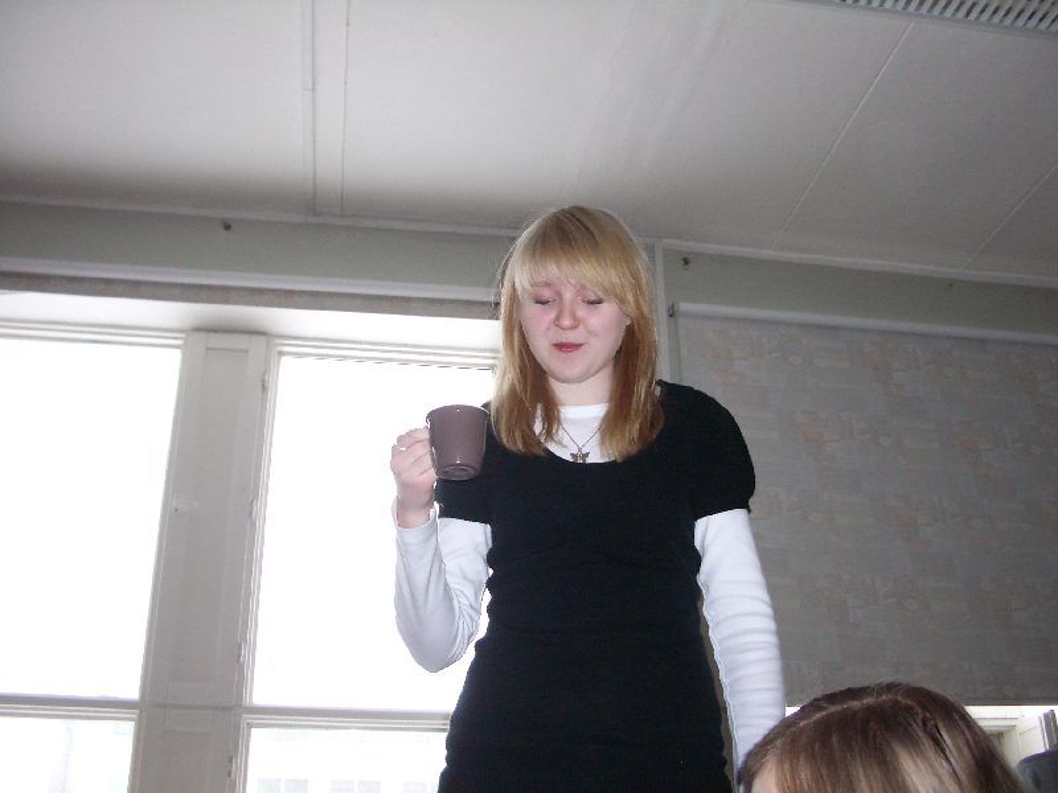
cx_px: 529
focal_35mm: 35
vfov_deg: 40.7
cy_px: 396
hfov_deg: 52.6
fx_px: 1070
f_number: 2.6
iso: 200
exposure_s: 1/60
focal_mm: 5.8
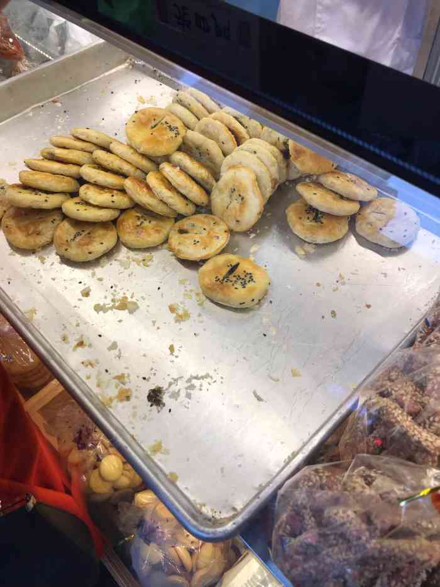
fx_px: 474
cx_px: 220
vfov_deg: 63.4
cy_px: 294
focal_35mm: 28
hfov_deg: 49.8
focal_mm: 3.99
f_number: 1.8
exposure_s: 1/153
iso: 20
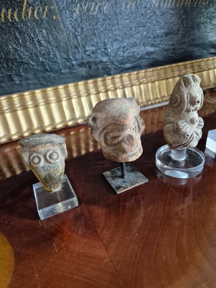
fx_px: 191
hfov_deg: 58.9
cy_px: 144
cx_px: 108
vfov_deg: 73.9
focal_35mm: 23
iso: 1250
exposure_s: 1/100
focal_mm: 5.4
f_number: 1.8
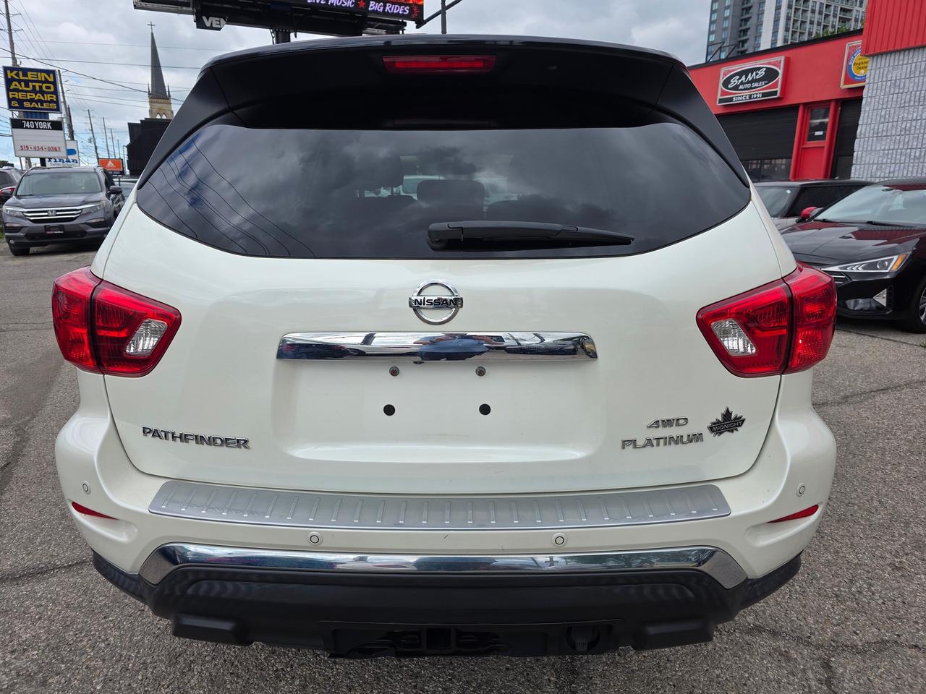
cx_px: 463
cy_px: 347
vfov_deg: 58.9
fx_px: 615
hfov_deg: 73.9
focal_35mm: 23
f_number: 1.7
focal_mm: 6.3
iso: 80
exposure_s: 1/3009
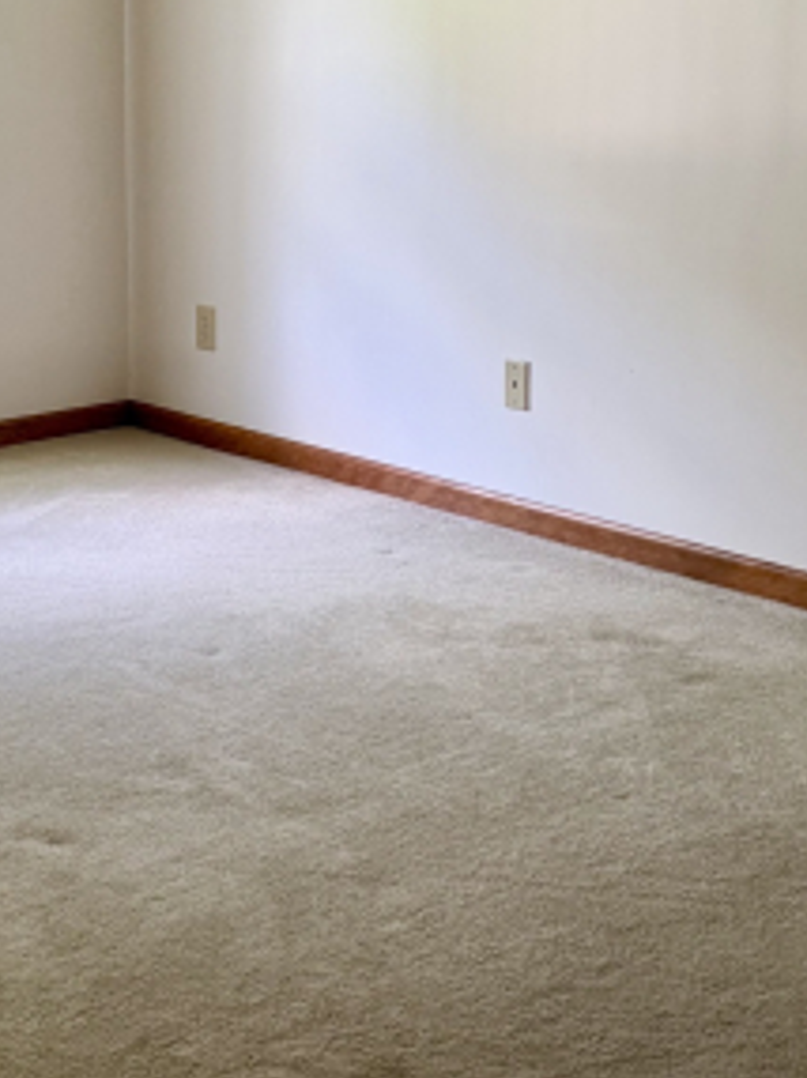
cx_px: 155
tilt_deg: -4.9
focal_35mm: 56
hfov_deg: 25.6
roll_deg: +0.4
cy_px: 202
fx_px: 1743
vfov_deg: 33.3
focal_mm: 6.76
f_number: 1.78
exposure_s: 1/60
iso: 320
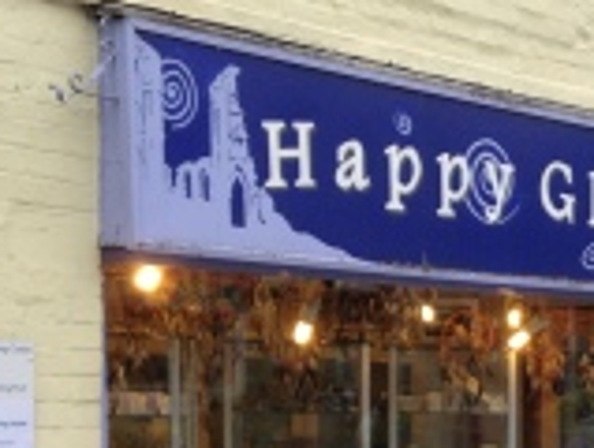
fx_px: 1823
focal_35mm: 106
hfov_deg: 17.8
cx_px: 661
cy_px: 504
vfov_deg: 13.7
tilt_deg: -1.3
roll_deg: +0.2
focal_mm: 4.12
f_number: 2.4
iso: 50
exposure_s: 1/120
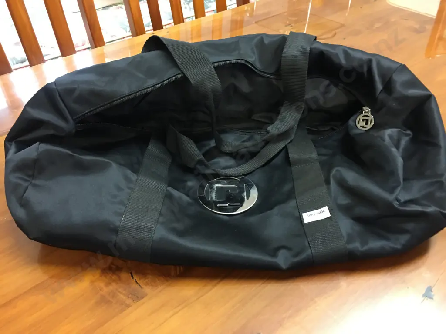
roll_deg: +1.2
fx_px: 374
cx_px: 223
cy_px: 167
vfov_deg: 48.2
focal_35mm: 29
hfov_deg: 61.7
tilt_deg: -37.7
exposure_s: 1/17
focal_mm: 4.15
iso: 125
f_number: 2.2
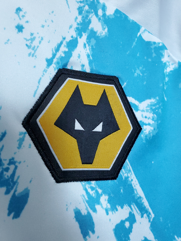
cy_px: 120
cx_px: 90
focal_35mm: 26
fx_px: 181
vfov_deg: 67.3
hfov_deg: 53.1
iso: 250
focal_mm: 4.3
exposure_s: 1/20
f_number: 2.4
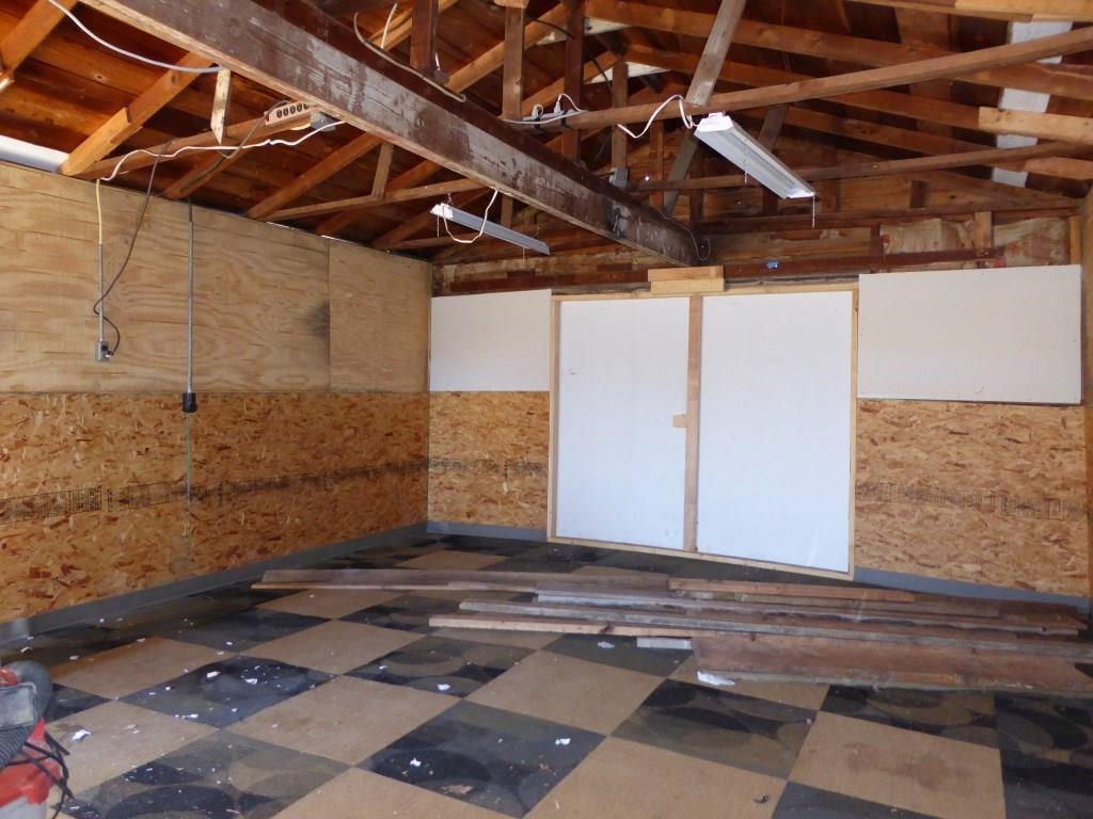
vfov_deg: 56.8
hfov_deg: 71.6
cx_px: 546
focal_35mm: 24
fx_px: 758
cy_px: 410
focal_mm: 4.3
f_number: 3.3
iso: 640
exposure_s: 1/60
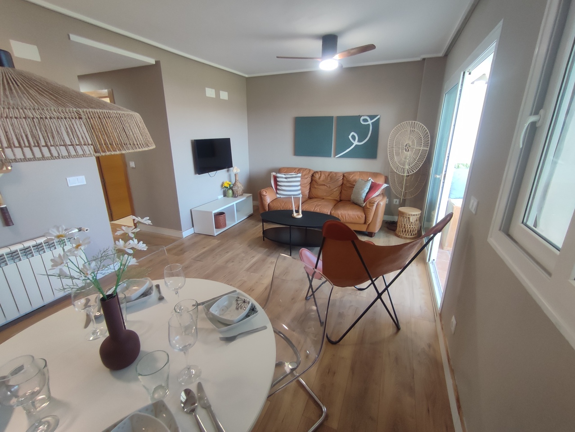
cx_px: 288
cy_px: 216
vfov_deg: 78.2
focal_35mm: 16
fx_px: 266
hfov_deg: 94.5
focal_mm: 1.65
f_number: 2.2
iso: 144
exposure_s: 1/50
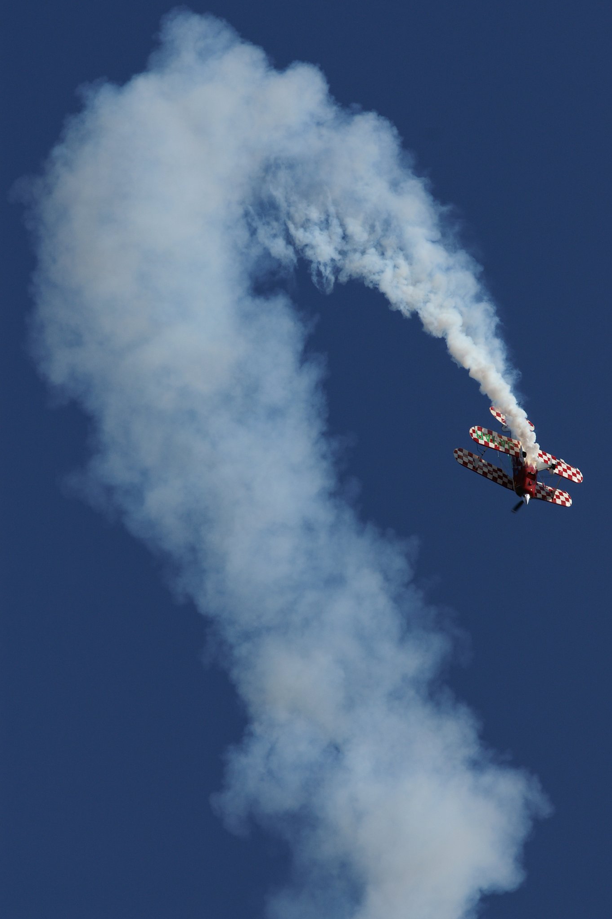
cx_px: 306
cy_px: 459
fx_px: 15350
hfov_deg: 2.3
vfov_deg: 3.4
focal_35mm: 602
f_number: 11
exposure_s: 1/1000
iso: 200
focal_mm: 400
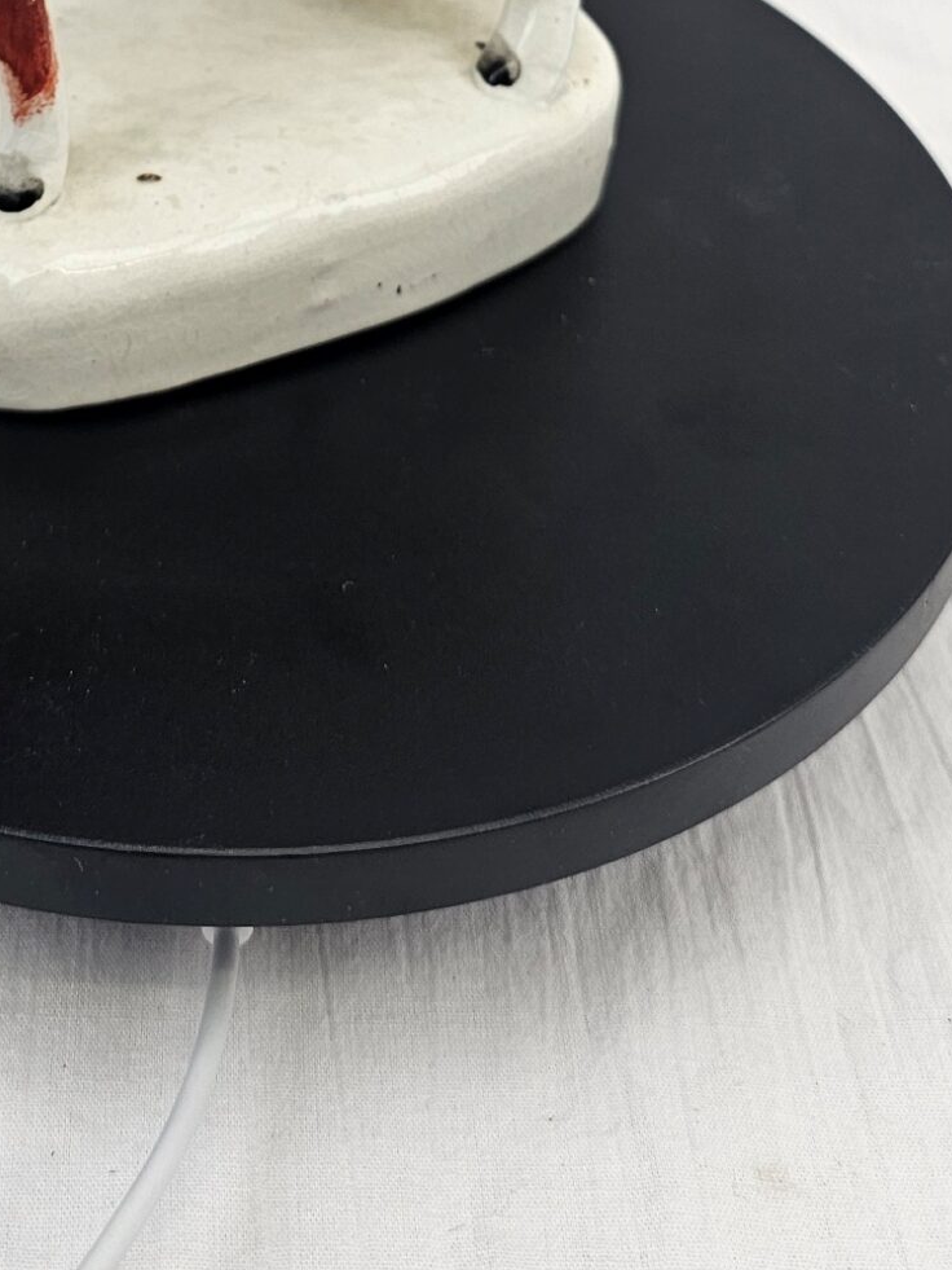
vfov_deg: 27.6
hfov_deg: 24.2
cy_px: -313
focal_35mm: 60
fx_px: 2200
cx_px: 235
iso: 40
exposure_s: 1/100
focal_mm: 6.3
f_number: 1.7
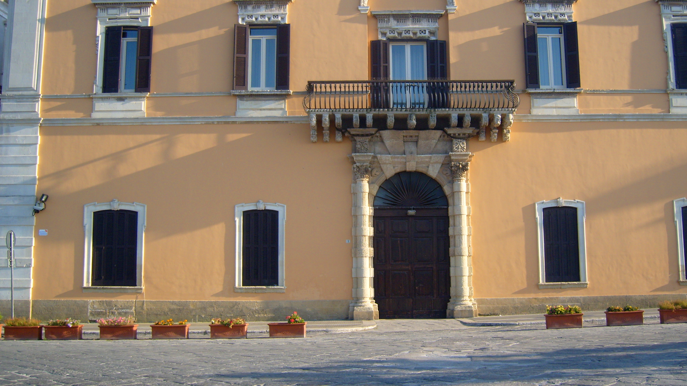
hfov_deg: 50.5
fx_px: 729
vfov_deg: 29.7
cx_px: 350
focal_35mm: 40
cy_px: 168
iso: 80
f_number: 7.1
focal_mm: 7.4
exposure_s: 1/125
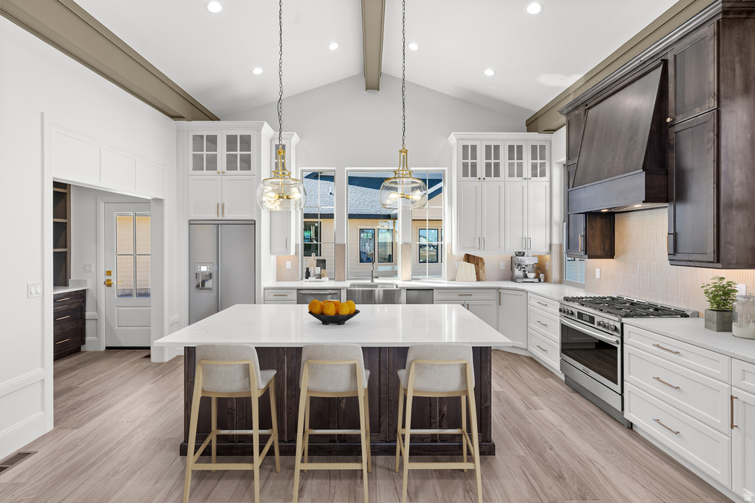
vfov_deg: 73.8
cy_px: 252
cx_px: 378
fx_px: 336
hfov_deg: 96.7
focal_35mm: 16
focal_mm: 16
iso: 400
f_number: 9
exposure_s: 1/15
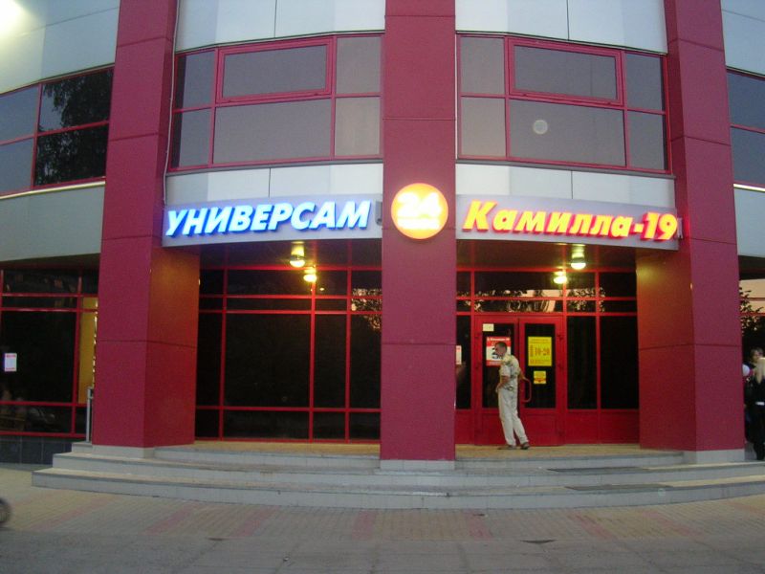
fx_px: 840
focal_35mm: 38
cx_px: 382
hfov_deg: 49.0
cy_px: 287
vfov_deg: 37.7
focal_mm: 5.8
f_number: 2.8
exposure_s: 1/4.2
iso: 129
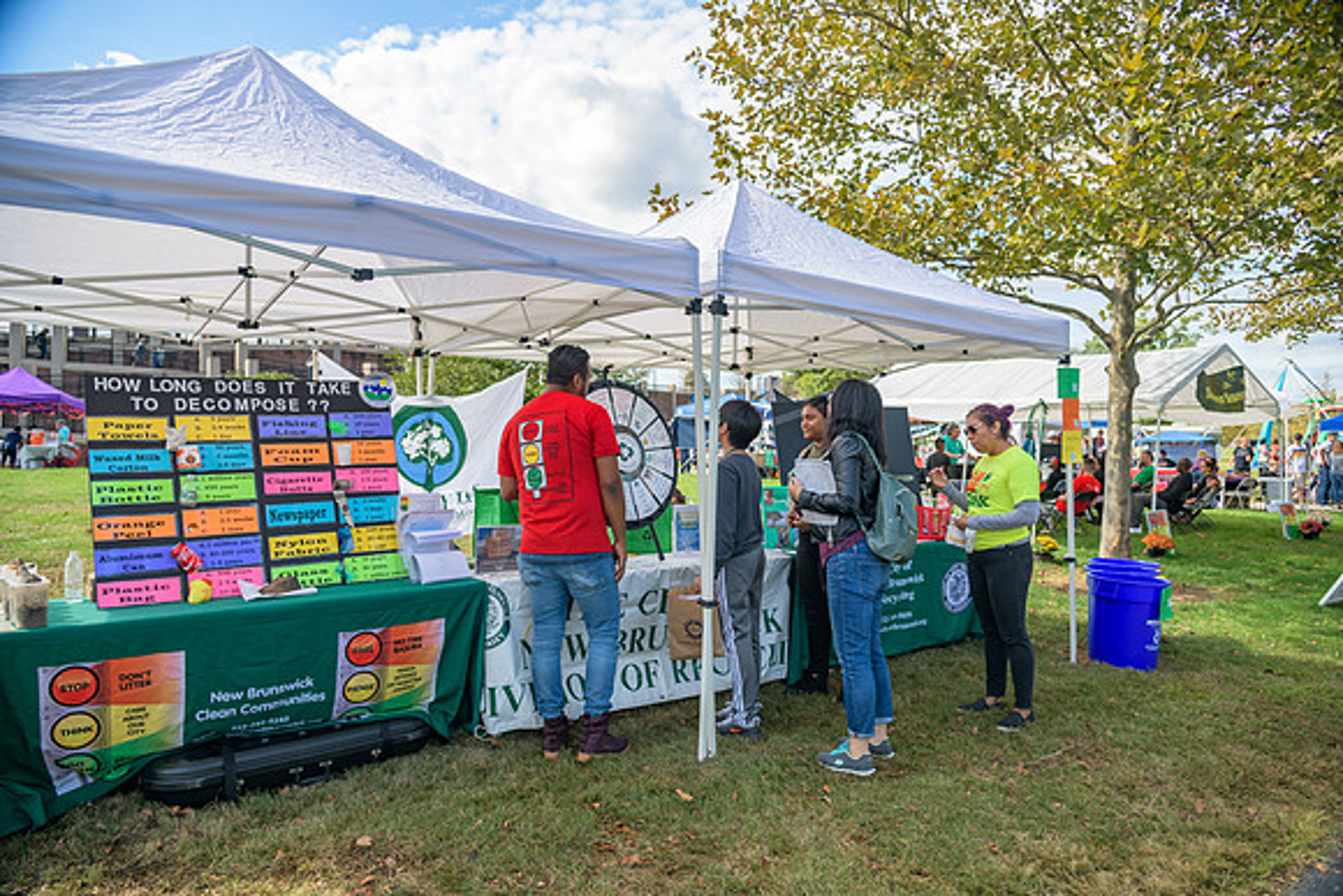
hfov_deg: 73.7
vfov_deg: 53.2
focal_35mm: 24
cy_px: 448
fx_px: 896
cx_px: 672
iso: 125
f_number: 4
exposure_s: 1/250
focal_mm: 24
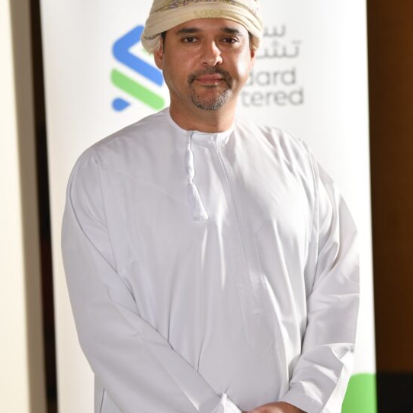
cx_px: 251
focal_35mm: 167
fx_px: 2254
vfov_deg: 10.5
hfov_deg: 10.5
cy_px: 245
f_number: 2.8
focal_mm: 102
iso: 500
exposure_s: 1/400
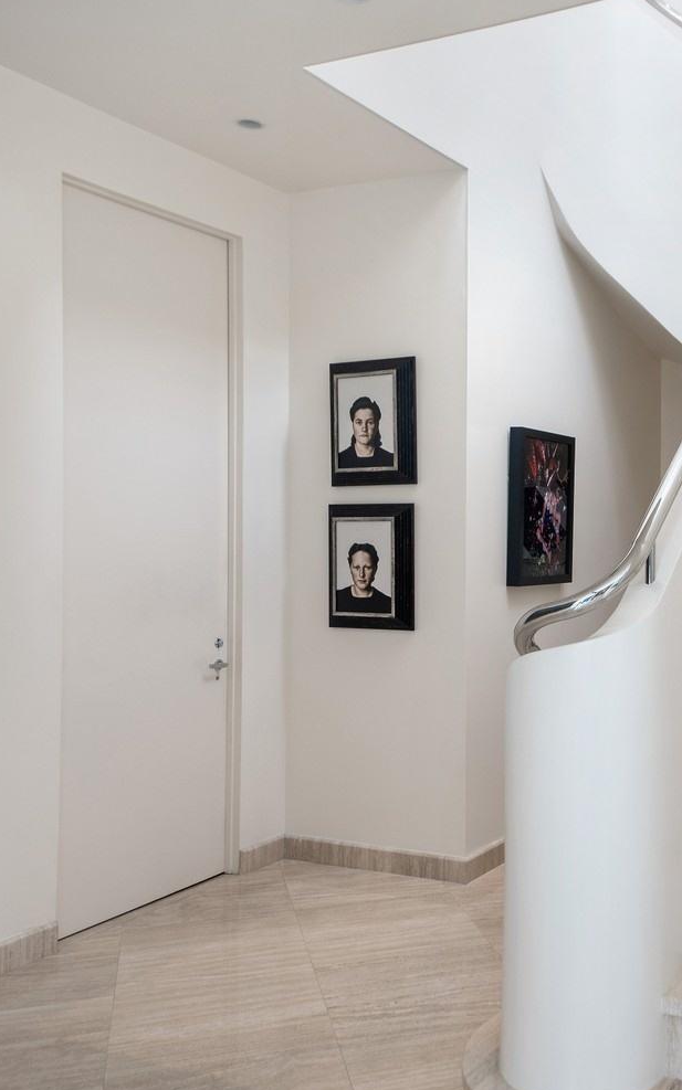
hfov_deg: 32.5
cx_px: 559
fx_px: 1130
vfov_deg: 51.5
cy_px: 546
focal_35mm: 38
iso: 200
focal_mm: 23
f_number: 8
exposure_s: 1/15
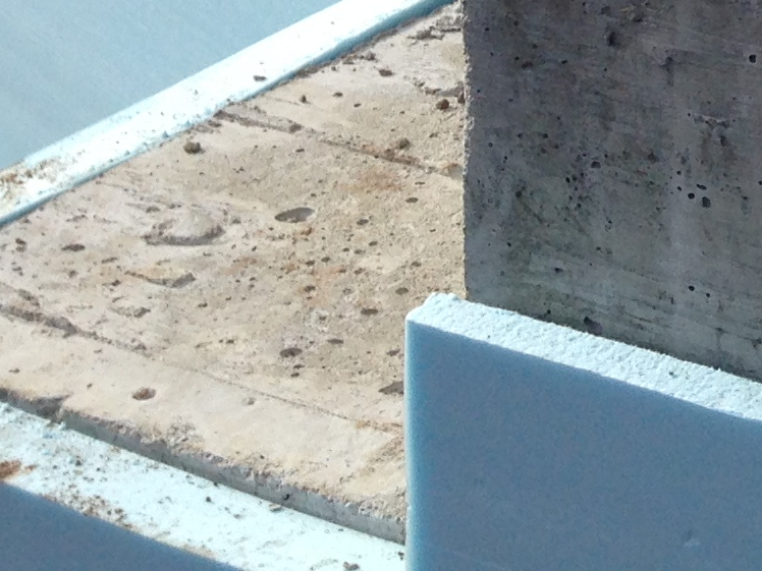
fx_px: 3170
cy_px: -641
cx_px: 1245
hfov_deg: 12.8
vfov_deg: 9.5
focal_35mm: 144
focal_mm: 4.13
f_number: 2.4
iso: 50
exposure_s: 1/1290
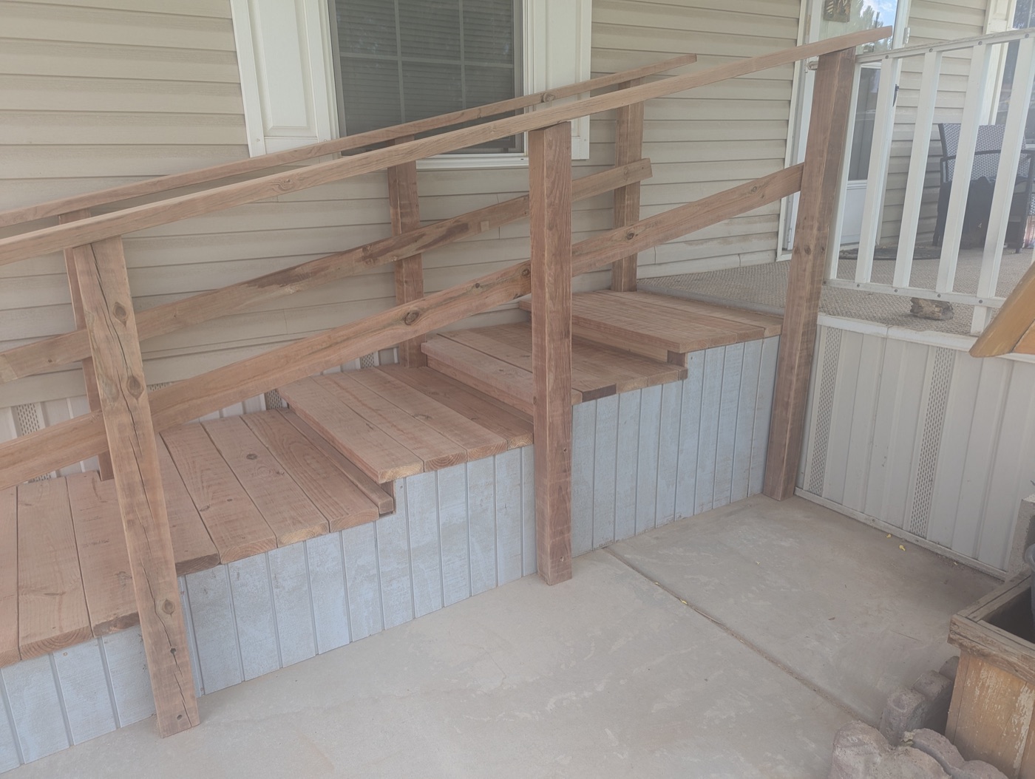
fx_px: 719
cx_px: 518
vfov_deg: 56.9
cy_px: 390
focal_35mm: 24
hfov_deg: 71.5
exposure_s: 1/205
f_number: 1.85
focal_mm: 6.81
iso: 49
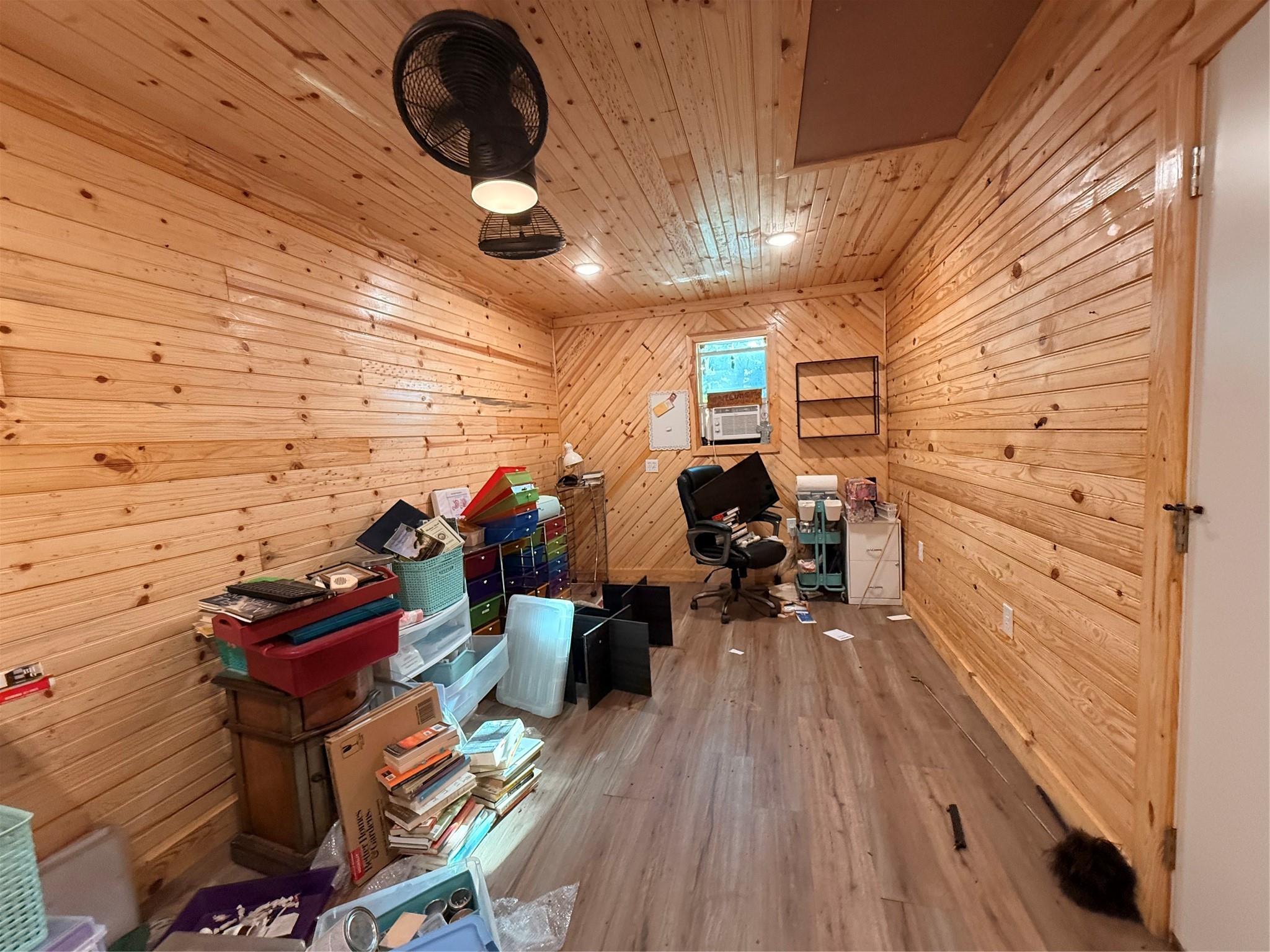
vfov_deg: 85.7
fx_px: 514
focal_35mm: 14
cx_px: 635
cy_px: 476
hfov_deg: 102.1
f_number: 2.2
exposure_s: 1/120
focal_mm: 2.22
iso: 500
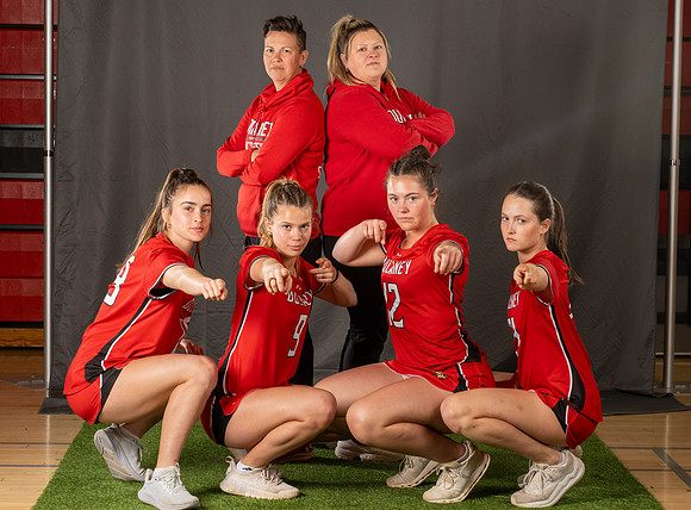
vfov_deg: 15.6
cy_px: 243
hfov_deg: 21.0
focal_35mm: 94
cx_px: 389
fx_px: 1866
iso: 160
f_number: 5.6
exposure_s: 1/125
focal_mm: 70
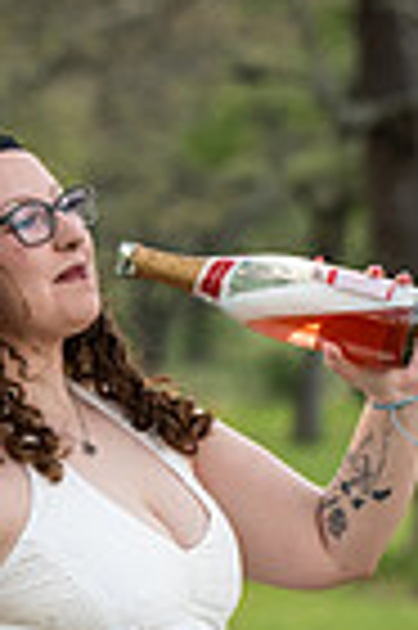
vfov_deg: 7.4
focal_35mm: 273
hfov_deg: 5.0
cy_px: 954
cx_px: 171
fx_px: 4766
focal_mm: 85
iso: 1250
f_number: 3.5
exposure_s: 1/250
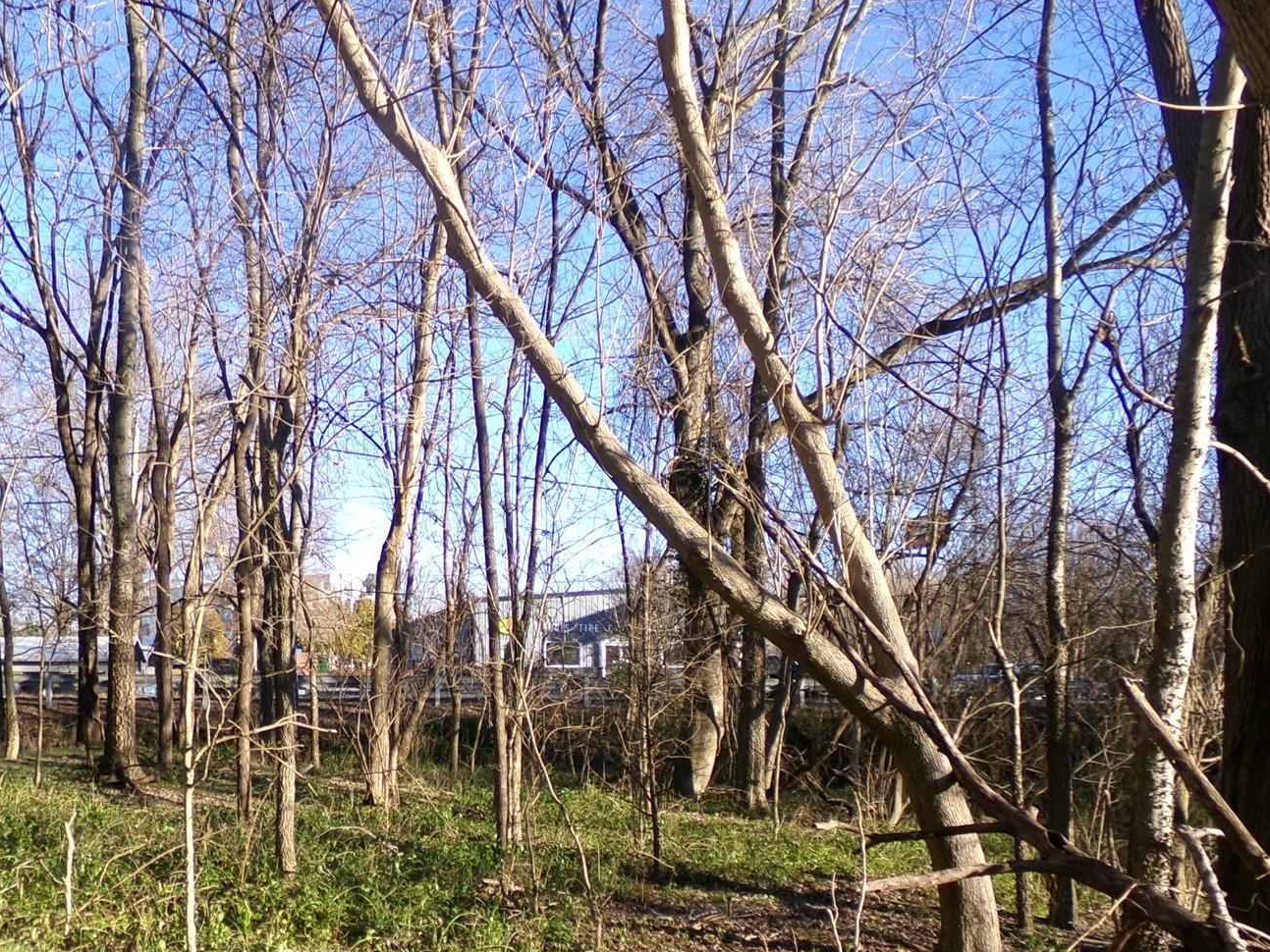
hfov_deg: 48.8
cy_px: 709
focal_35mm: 38
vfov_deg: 36.9
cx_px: 532
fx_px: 1394
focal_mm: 4.3
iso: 100
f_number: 3.7
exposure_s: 1/240
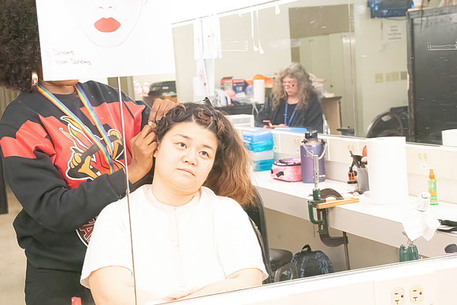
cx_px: 228
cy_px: 152
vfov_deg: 19.5
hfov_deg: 28.8
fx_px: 889
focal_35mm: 70
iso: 16000
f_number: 9
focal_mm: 70
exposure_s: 1/500
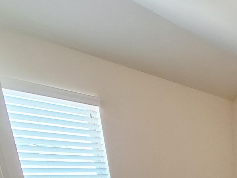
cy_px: 228
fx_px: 233
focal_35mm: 34
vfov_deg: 32.2
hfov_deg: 38.3
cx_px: 291
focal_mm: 1.74
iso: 100
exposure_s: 1/40
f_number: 2.2
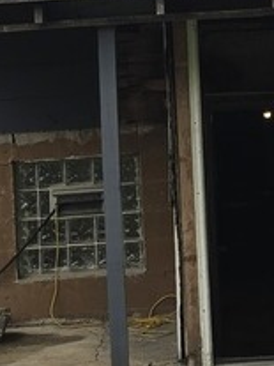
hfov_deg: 12.3
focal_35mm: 120
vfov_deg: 16.1
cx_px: 228
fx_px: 1268
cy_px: -5
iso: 12
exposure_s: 1/229
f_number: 1.7
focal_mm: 6.3
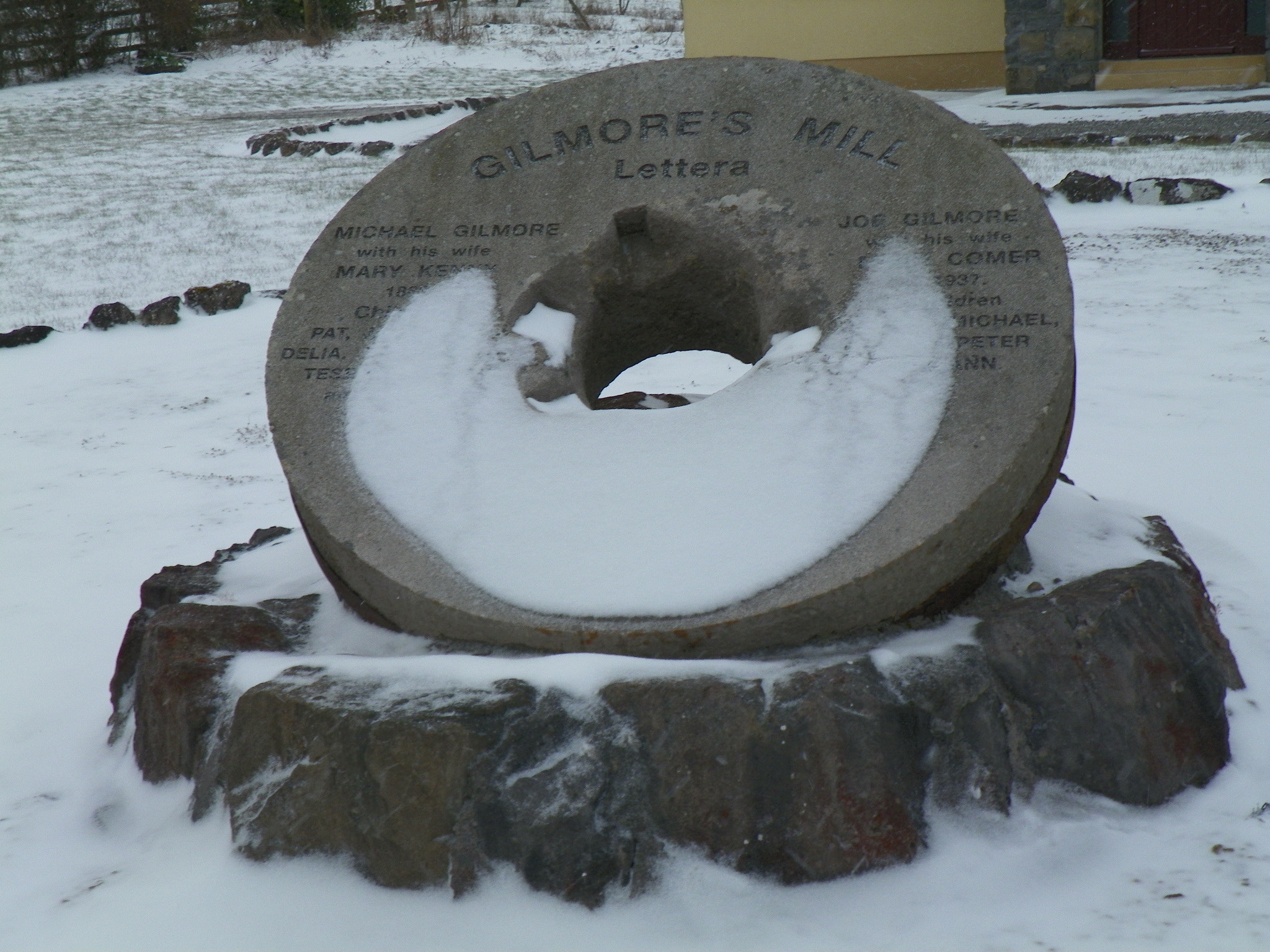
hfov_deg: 29.4
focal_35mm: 66
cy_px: 476
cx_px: 635
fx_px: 2421
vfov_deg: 22.3
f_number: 3.5
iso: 64
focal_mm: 11.8
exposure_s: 1/80
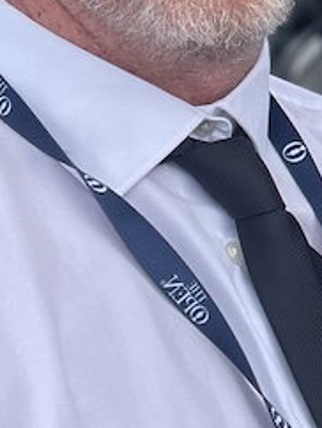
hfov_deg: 13.8
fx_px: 1226
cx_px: 518
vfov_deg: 18.5
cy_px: -124
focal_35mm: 99
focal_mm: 2.71
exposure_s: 1/466
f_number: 2.2
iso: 32
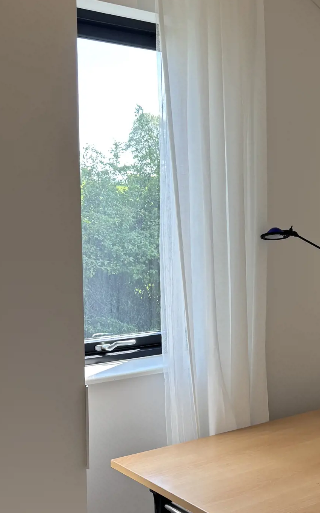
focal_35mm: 52
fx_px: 726
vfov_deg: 38.3
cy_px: 352
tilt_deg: -13.3
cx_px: 280
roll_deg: -2.4
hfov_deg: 24.3
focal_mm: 5.96
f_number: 1.6
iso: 40
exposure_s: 1/155
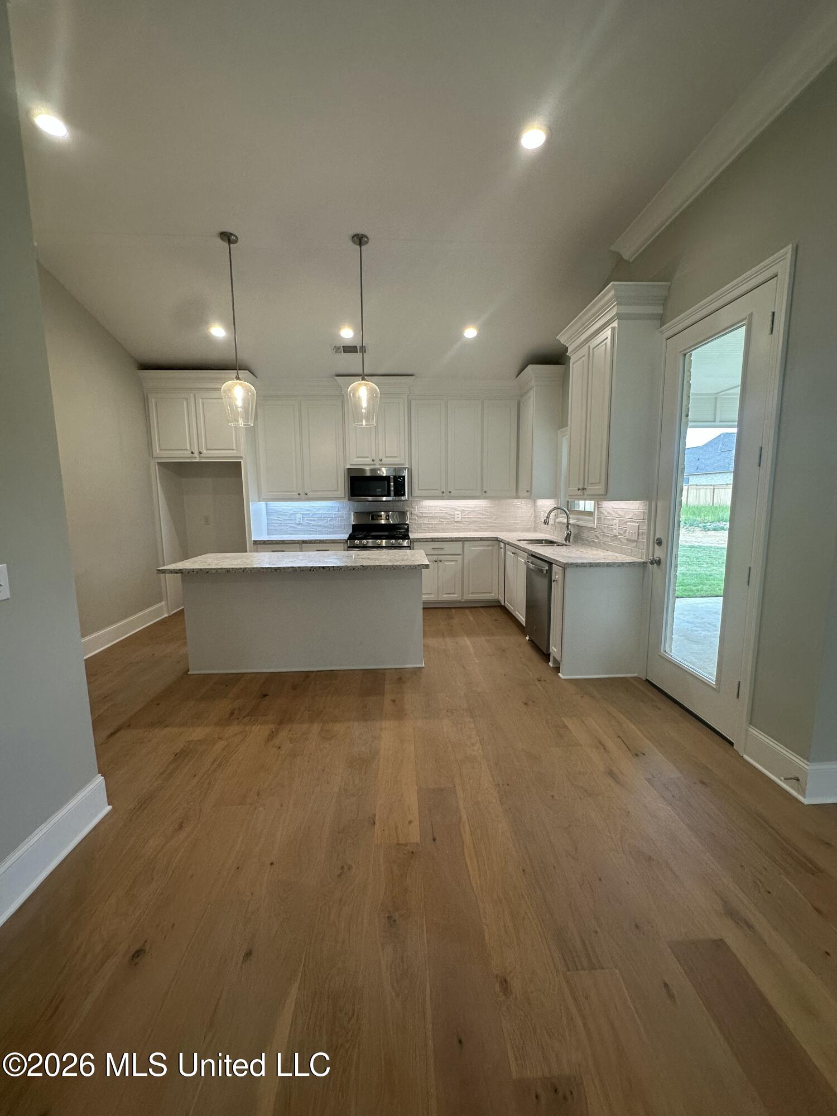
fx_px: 451
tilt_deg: -7.6
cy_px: 558
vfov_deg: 102.1
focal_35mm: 14
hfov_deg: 85.7
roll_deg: +0.6
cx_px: 418
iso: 125
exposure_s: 1/120
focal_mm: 2.22
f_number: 2.2
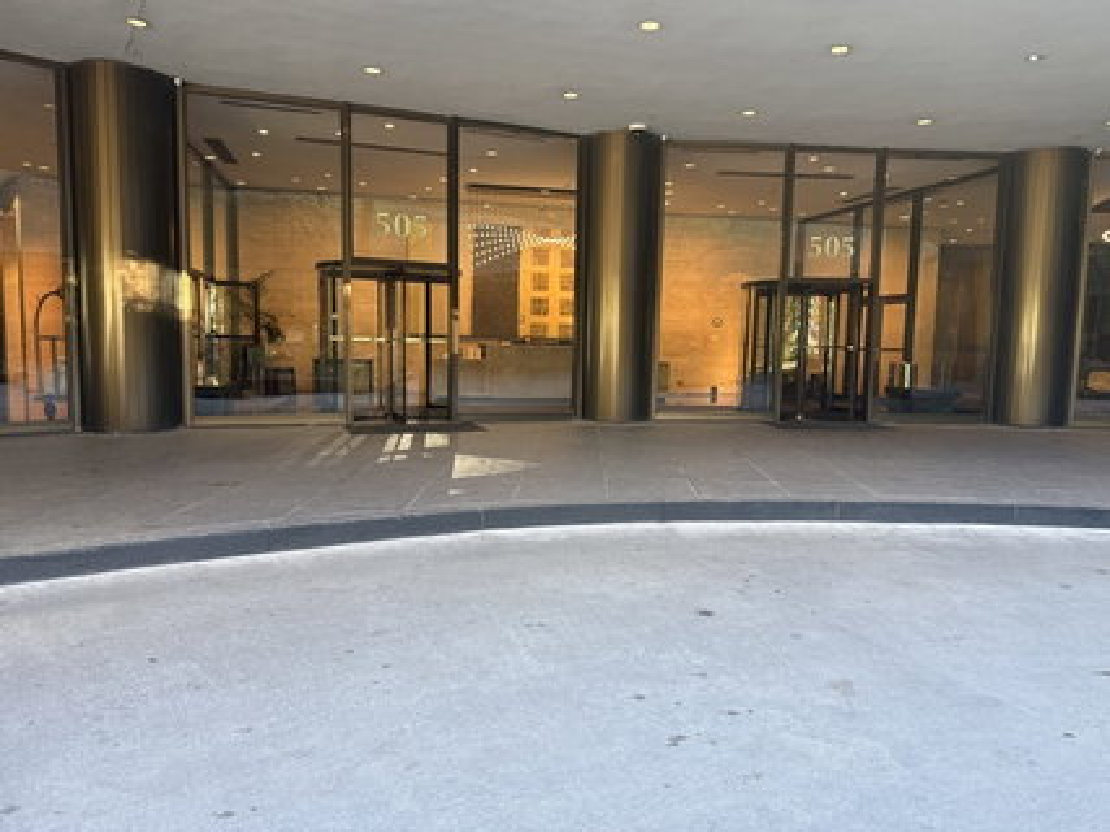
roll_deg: -1.2
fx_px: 769
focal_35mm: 24
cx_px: 555
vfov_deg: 56.8
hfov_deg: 71.6
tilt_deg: -5.0
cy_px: 416
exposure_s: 1/94
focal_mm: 6.76
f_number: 1.78
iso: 200
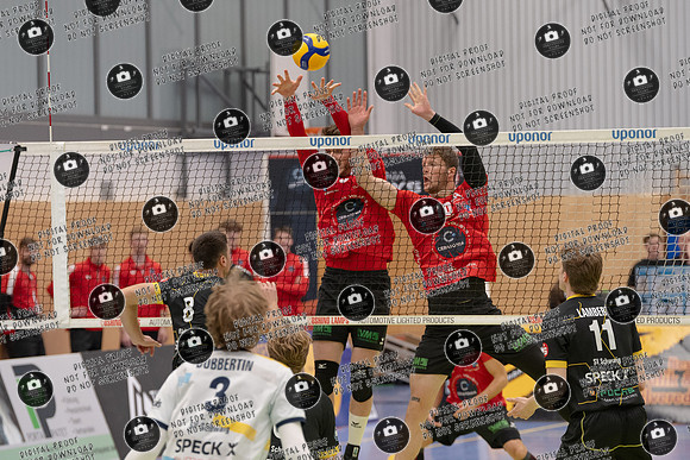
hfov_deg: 11.1
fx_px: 3550
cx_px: 329
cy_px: 176
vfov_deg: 7.4
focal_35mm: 185
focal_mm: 150
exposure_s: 1/1250
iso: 3200
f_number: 3.5
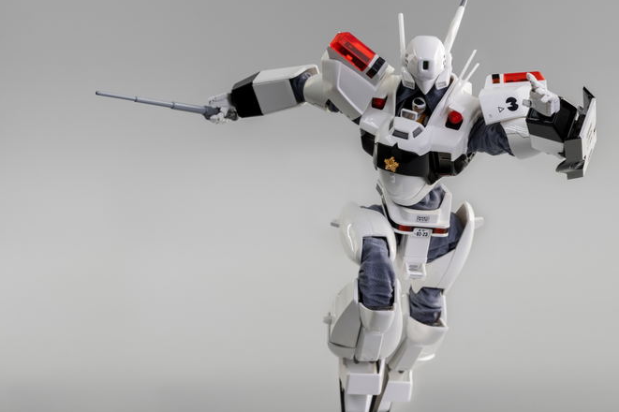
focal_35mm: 109
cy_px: 209
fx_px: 1873
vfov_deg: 12.6
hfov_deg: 18.8
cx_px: 335
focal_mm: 90
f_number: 13
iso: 160
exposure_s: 1/3
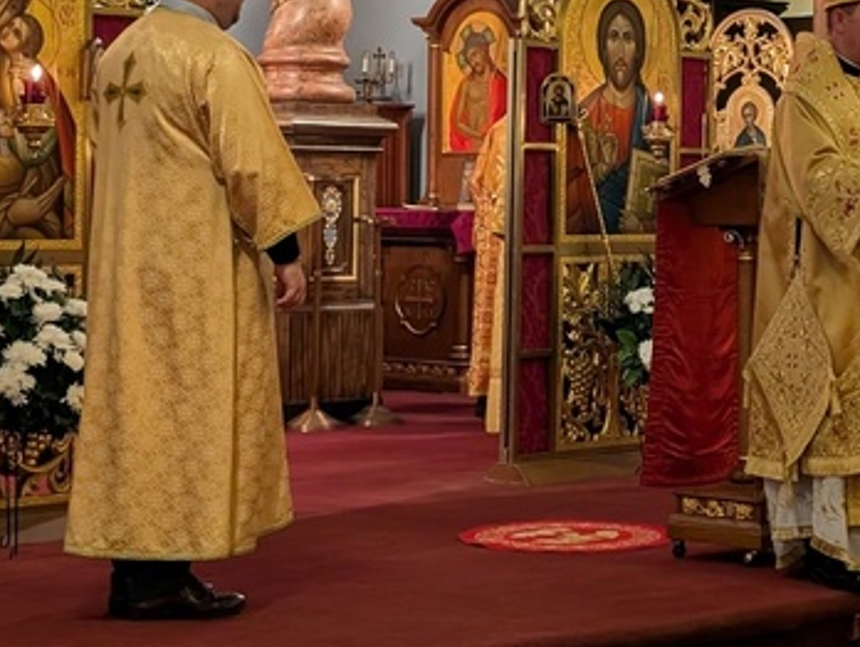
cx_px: 708
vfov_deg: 16.0
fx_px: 2289
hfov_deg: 21.0
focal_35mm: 92
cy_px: 126
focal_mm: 6.9
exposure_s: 1/40
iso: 338
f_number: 1.68
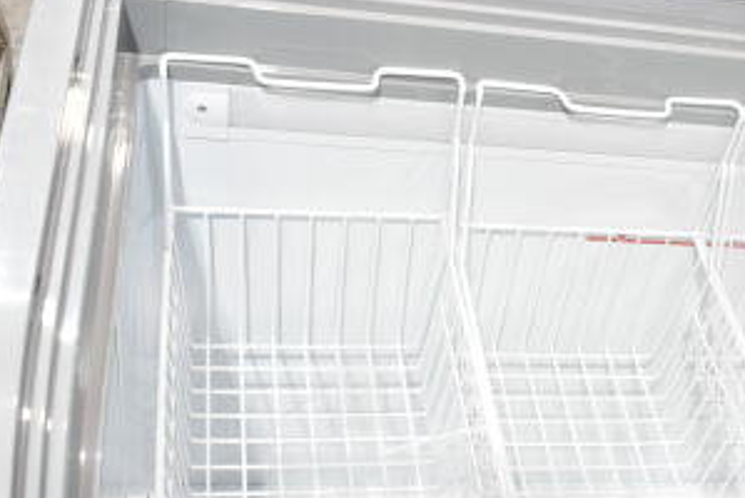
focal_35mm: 55
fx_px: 1139
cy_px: 375
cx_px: 548
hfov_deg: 35.5
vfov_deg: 24.4
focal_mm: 18
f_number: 5
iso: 1600
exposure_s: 1/125
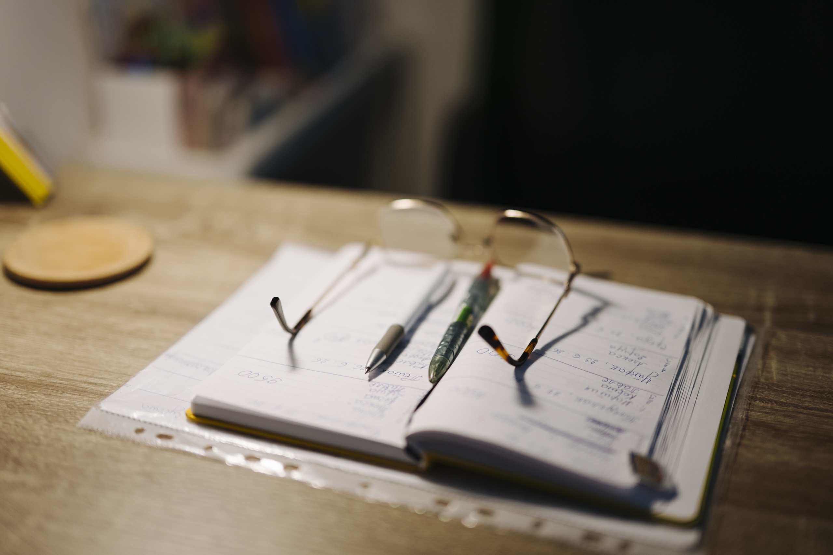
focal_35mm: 50
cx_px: 416
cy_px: 278
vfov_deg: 27.0
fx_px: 1157
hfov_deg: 39.6
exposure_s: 1/640
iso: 250
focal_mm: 50
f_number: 1.2
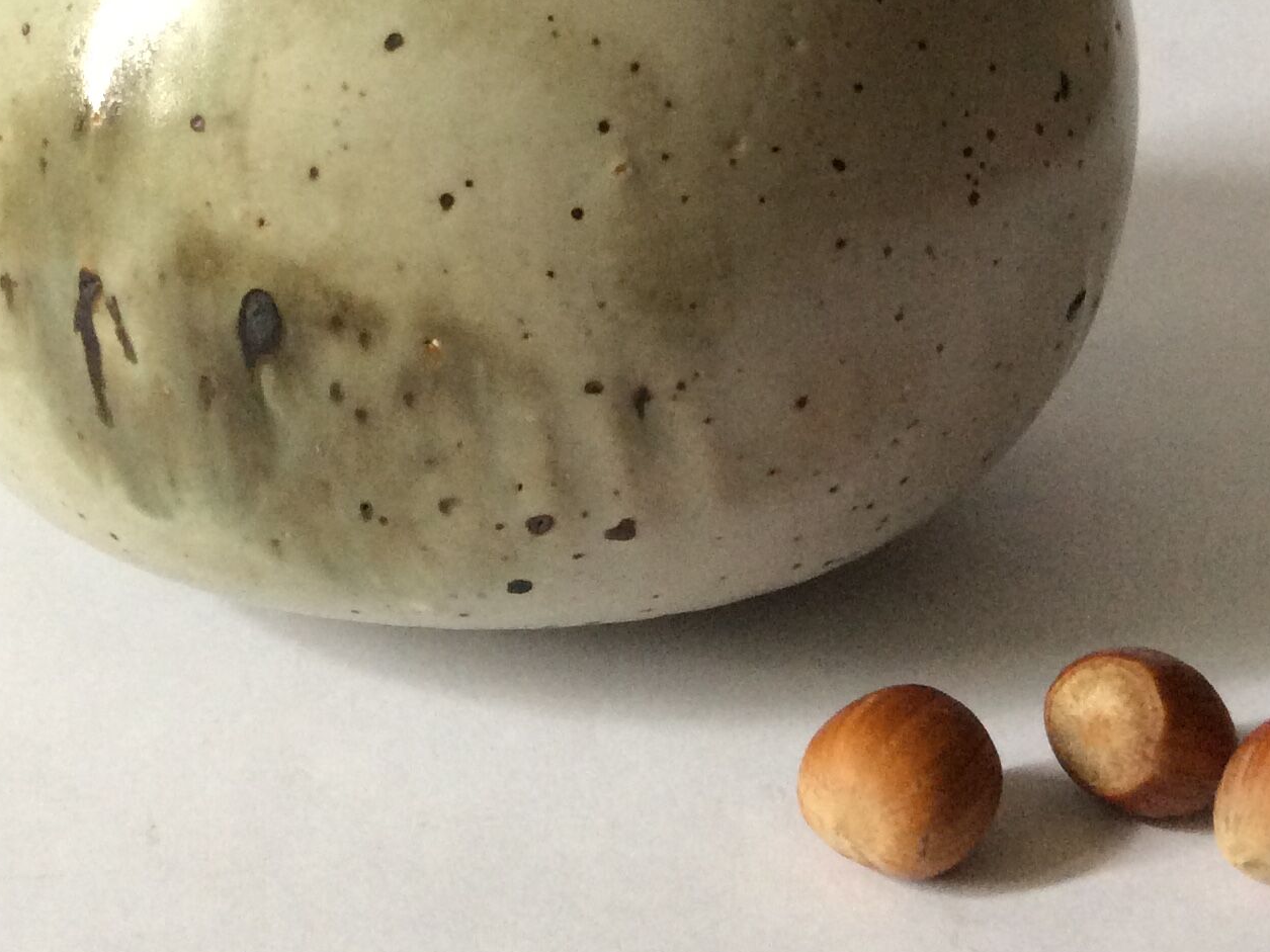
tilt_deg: -12.3
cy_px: -4
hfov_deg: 29.4
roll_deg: +0.2
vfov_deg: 21.5
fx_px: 2421
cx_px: 594
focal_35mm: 66
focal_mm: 3.3
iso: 125
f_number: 2.4
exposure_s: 1/25
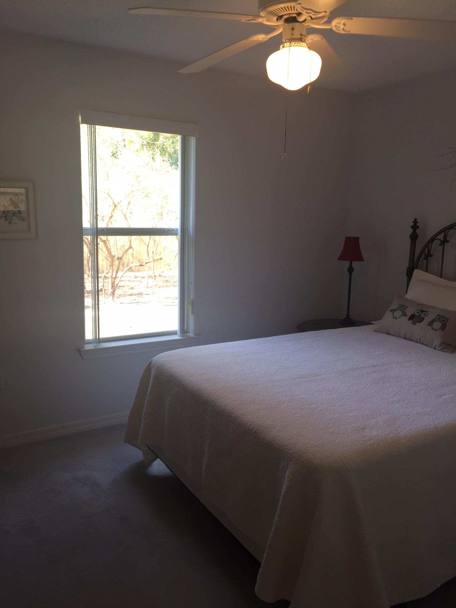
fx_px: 509
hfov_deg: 48.2
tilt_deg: -8.2
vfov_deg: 61.7
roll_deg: -0.7
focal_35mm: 29
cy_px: 304
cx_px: 228
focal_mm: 4.15
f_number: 2.2
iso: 32
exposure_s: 1/60
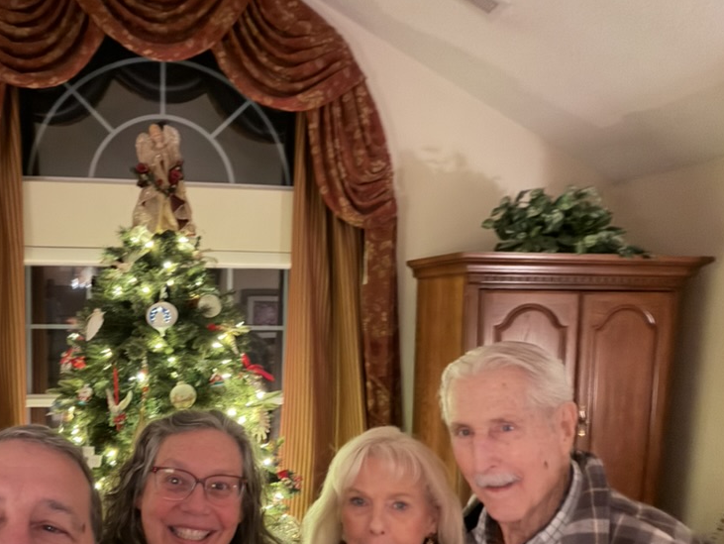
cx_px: 262
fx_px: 586
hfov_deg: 62.4
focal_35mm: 28
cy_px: 348
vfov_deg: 49.2
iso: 1250
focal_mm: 2.71
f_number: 1.9
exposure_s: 1/7
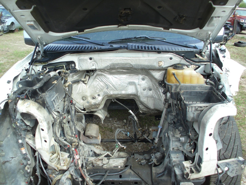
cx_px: 123
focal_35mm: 38
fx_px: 270
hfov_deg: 49.0
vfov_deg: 37.7
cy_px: 92
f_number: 2.9
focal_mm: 6.3
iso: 50
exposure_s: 1/362
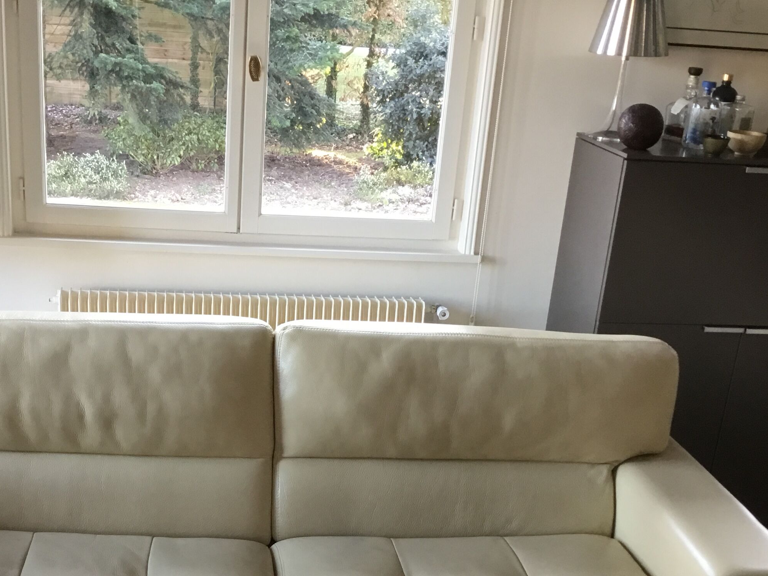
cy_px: 455
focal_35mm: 51
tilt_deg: -23.1
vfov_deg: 28.0
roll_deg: -3.2
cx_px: 296
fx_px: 1131
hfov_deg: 37.3
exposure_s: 1/33
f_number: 2.4
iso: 100
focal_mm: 3.3
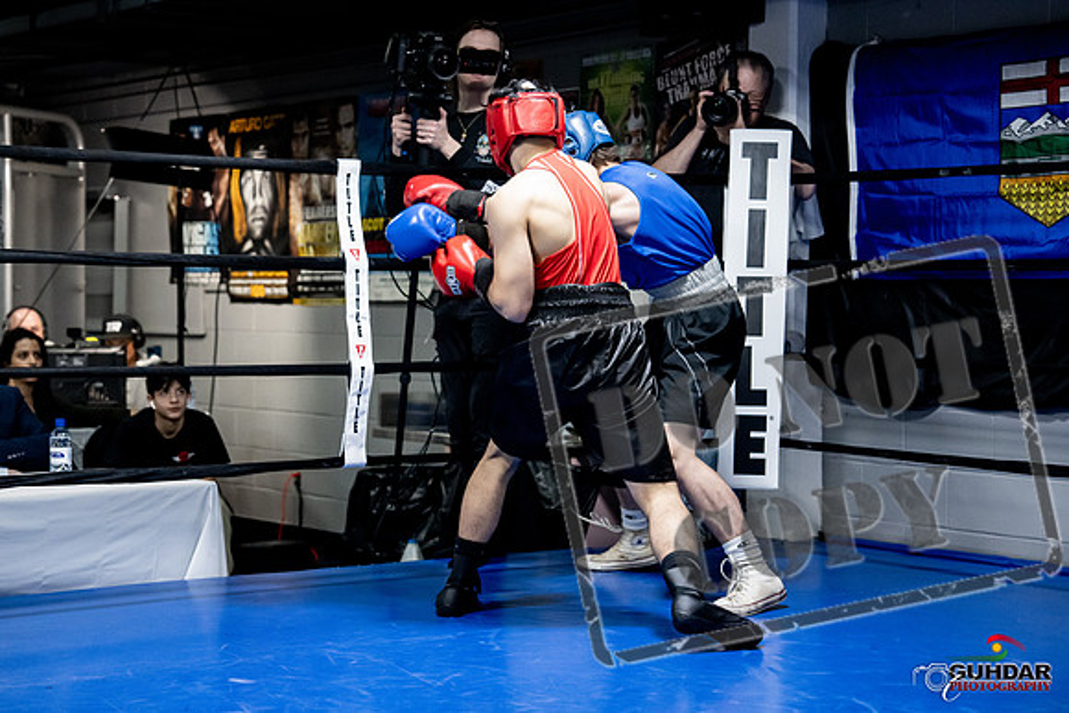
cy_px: 356
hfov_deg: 26.4
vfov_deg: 17.8
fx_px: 2283
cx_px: 534
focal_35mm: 77
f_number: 2.8
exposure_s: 1/1000
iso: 8000
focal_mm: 70
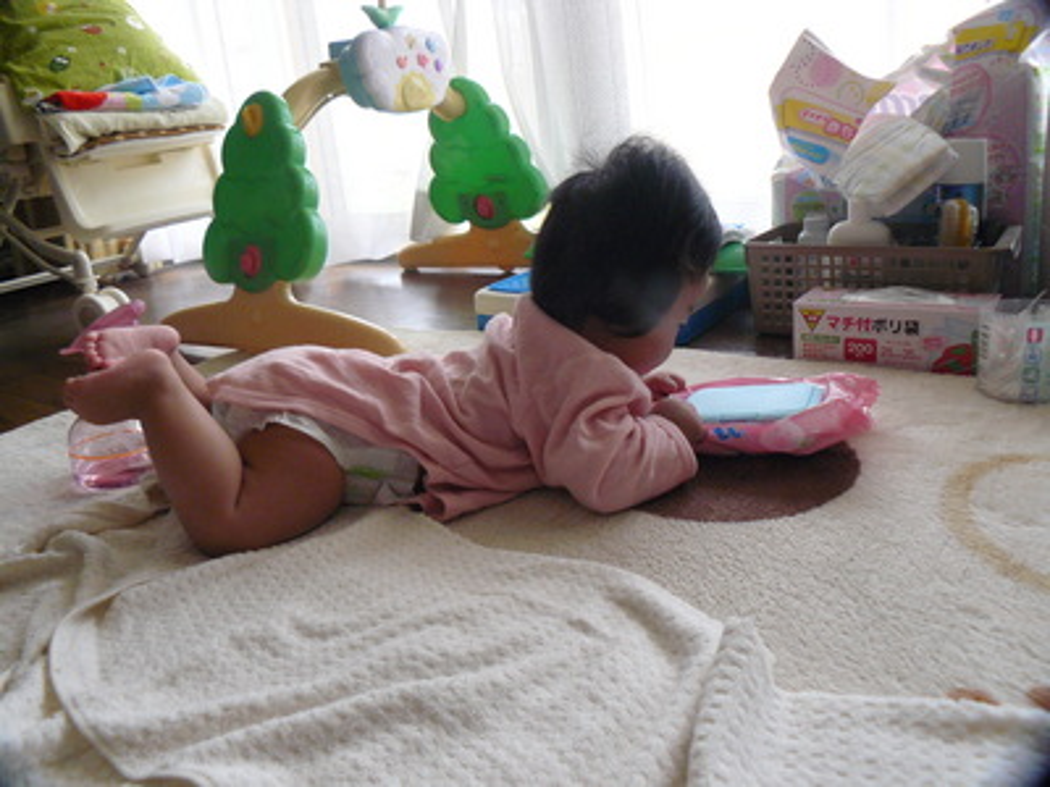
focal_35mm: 36
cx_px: 525
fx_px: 1092
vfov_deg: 39.7
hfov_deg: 51.4
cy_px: 394
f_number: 2.8
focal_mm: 6
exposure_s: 1/125
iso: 200
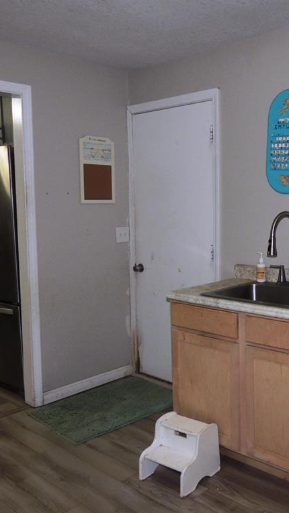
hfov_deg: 33.1
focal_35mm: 35
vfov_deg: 56.6
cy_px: 256
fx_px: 477
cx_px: 212
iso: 200
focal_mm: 4.3
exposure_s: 1/30
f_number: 3
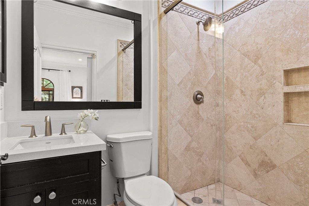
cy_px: 103
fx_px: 172
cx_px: 154
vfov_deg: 61.9
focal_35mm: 20
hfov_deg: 84.0
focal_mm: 20
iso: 250
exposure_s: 1/1.43
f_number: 8
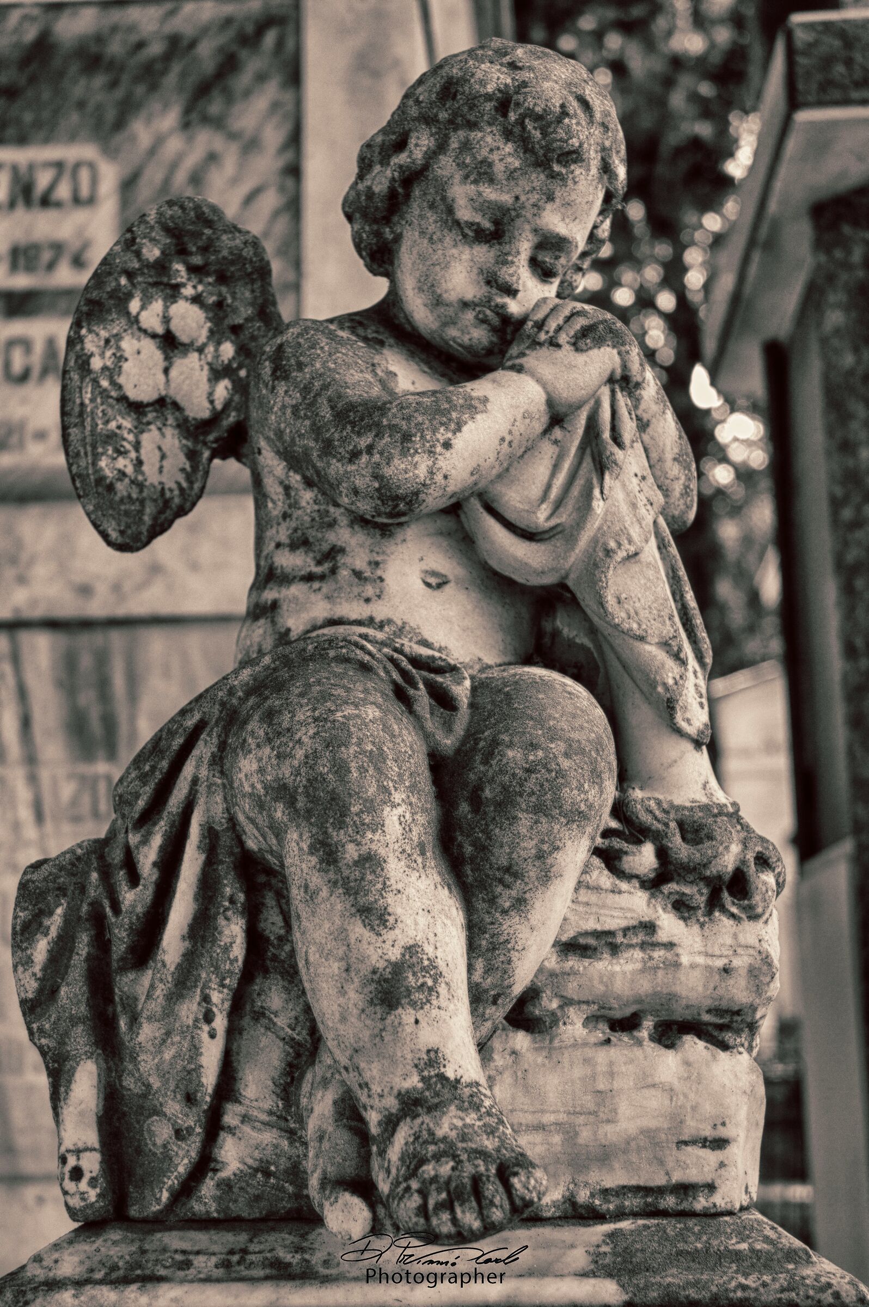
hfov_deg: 25.7
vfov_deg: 37.9
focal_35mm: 52
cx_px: 434
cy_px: 654
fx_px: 1904
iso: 100
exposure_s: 1/160
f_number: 4.5
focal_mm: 35
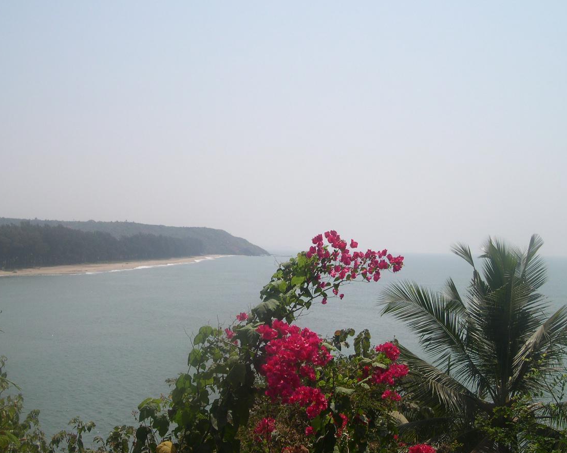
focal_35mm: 43
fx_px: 722
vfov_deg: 34.9
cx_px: 281
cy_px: 221
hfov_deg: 42.9
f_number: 7.6
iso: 100
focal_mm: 8
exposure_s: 1/345
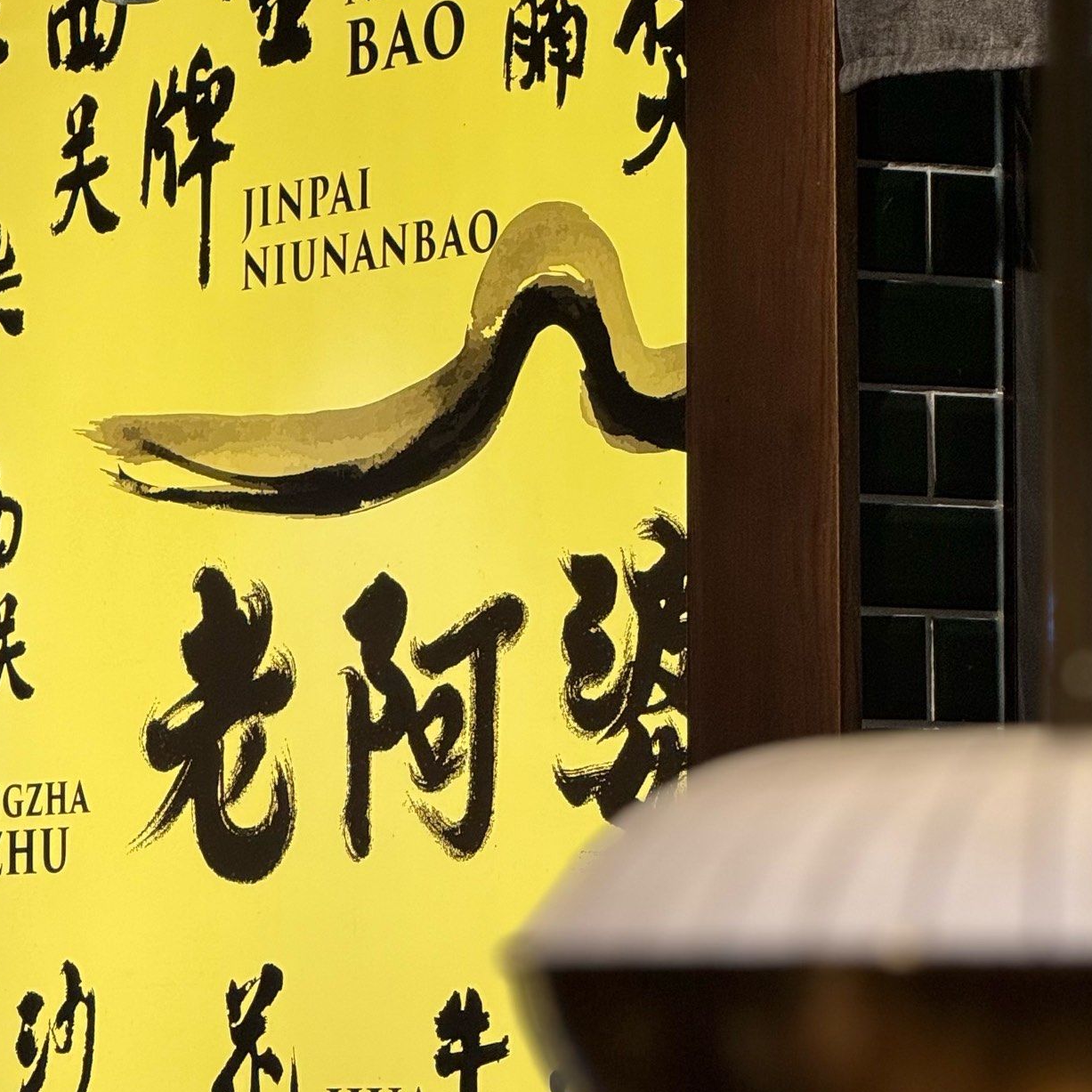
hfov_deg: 7.4
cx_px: 301
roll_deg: +0.4
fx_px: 8423
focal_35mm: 236
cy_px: 480
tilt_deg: +5.2
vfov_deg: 7.4
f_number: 2.8
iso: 80
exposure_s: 1/101
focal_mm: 15.66
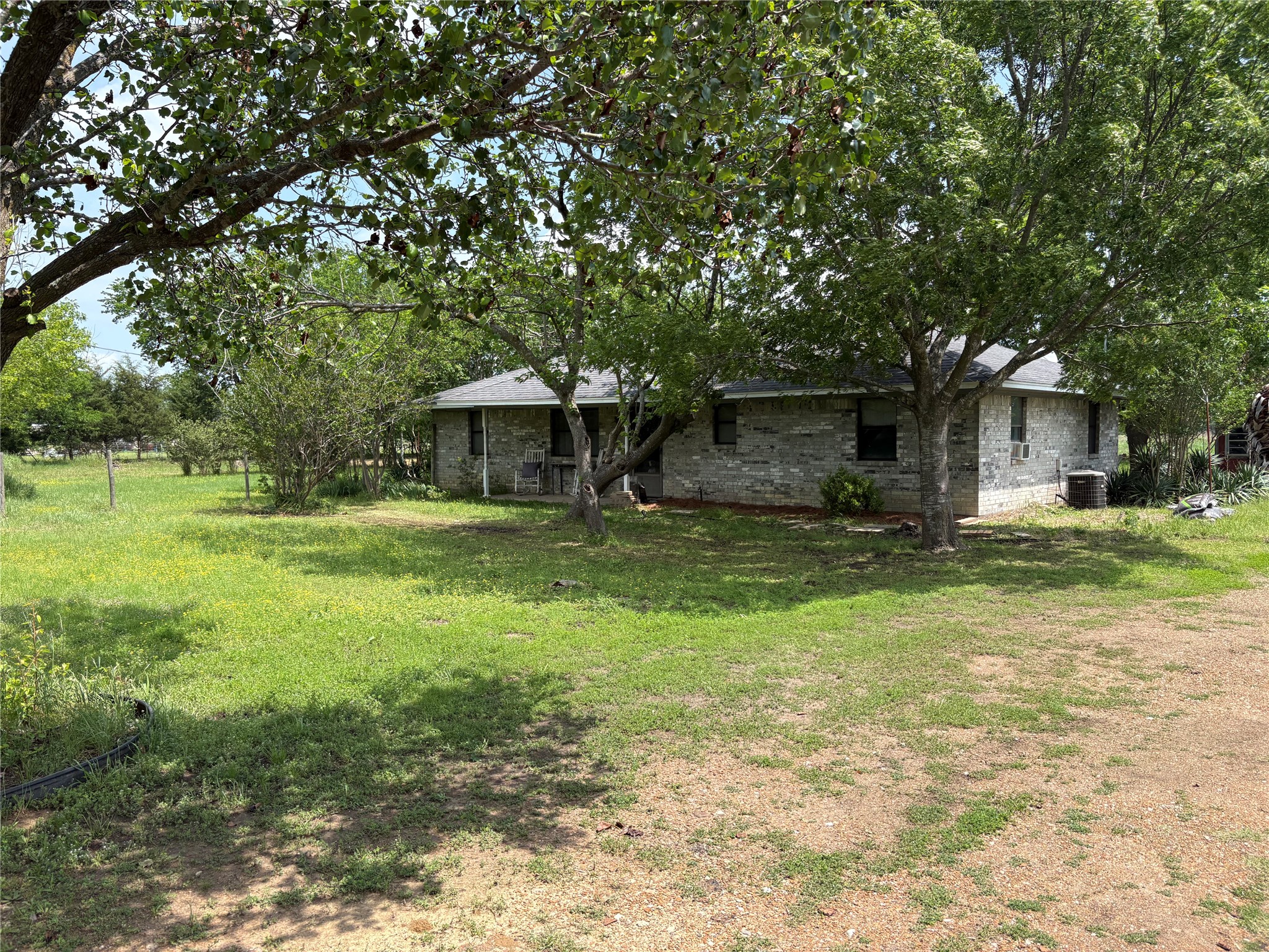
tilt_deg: -1.0
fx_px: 953
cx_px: 634
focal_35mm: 26
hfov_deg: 67.3
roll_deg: -0.1
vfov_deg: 53.1
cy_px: 476
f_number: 1.6
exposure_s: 1/1550
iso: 50
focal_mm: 5.96
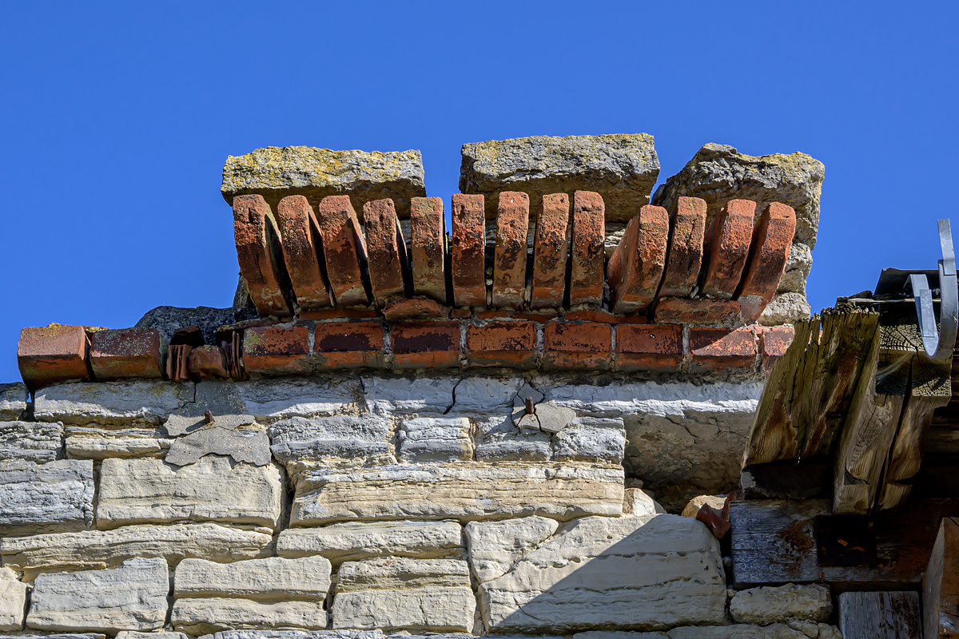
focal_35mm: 75
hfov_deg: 27.0
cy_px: 320
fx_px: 1998
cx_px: 480
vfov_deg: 18.2
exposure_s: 1/500
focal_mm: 50
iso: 400
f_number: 9.5
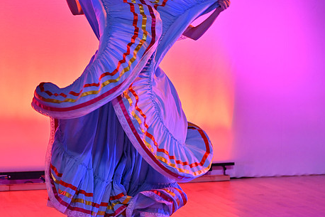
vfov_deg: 10.3
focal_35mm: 133
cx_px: 131
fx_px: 1200
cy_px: 88
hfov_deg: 15.4
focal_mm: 70
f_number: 2.8
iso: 250
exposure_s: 1/500
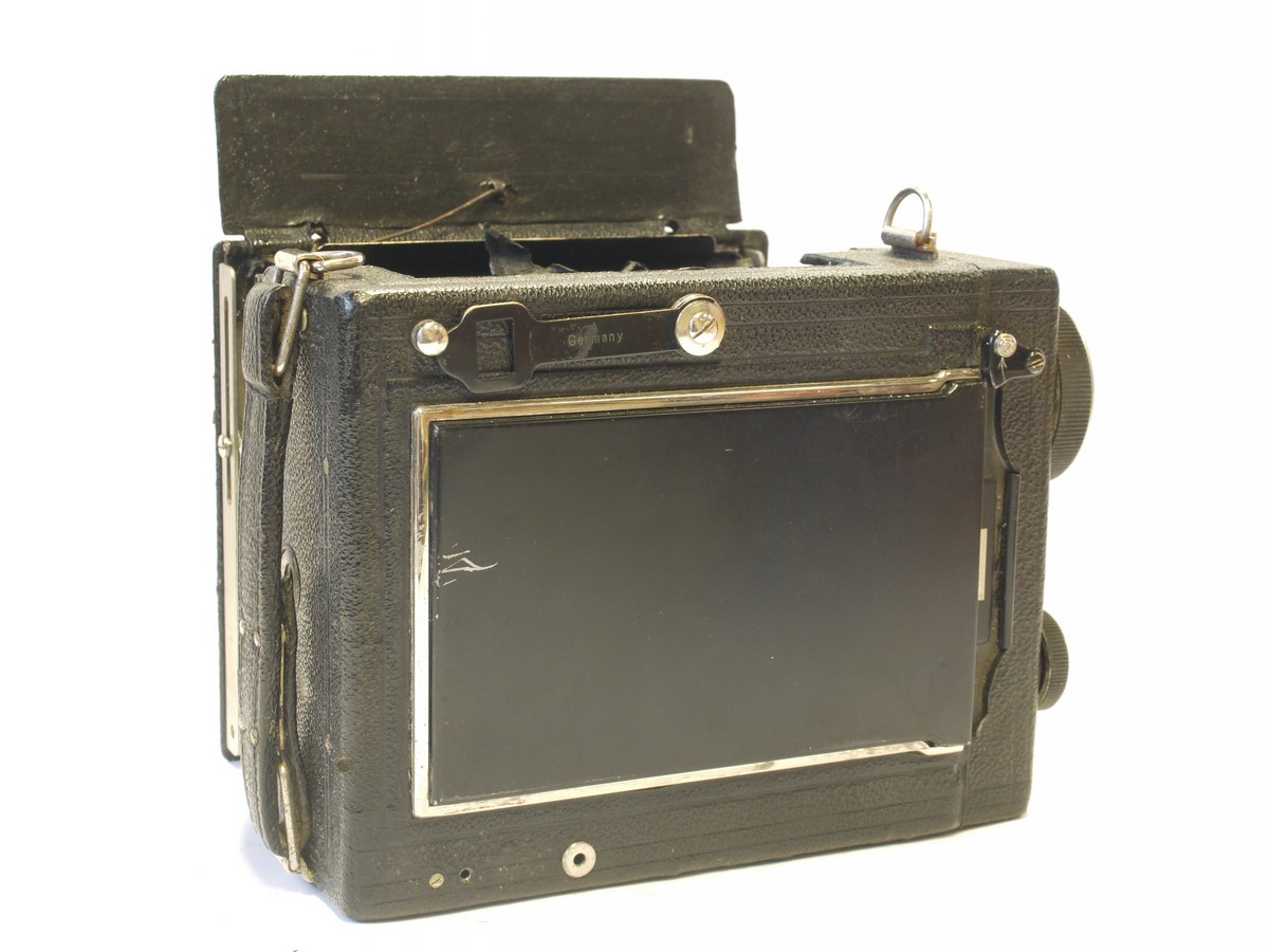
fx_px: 2200
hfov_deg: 32.2
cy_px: 476
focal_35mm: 60
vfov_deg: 24.4
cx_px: 634
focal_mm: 30
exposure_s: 1/4
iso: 400
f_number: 9
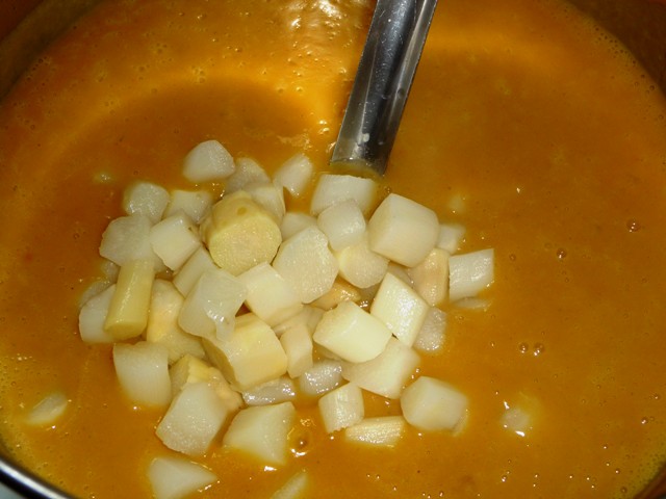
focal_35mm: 48
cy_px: 250
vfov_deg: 30.3
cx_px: 333
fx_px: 924
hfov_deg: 39.7
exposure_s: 1/30
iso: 100
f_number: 4.2
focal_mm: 8
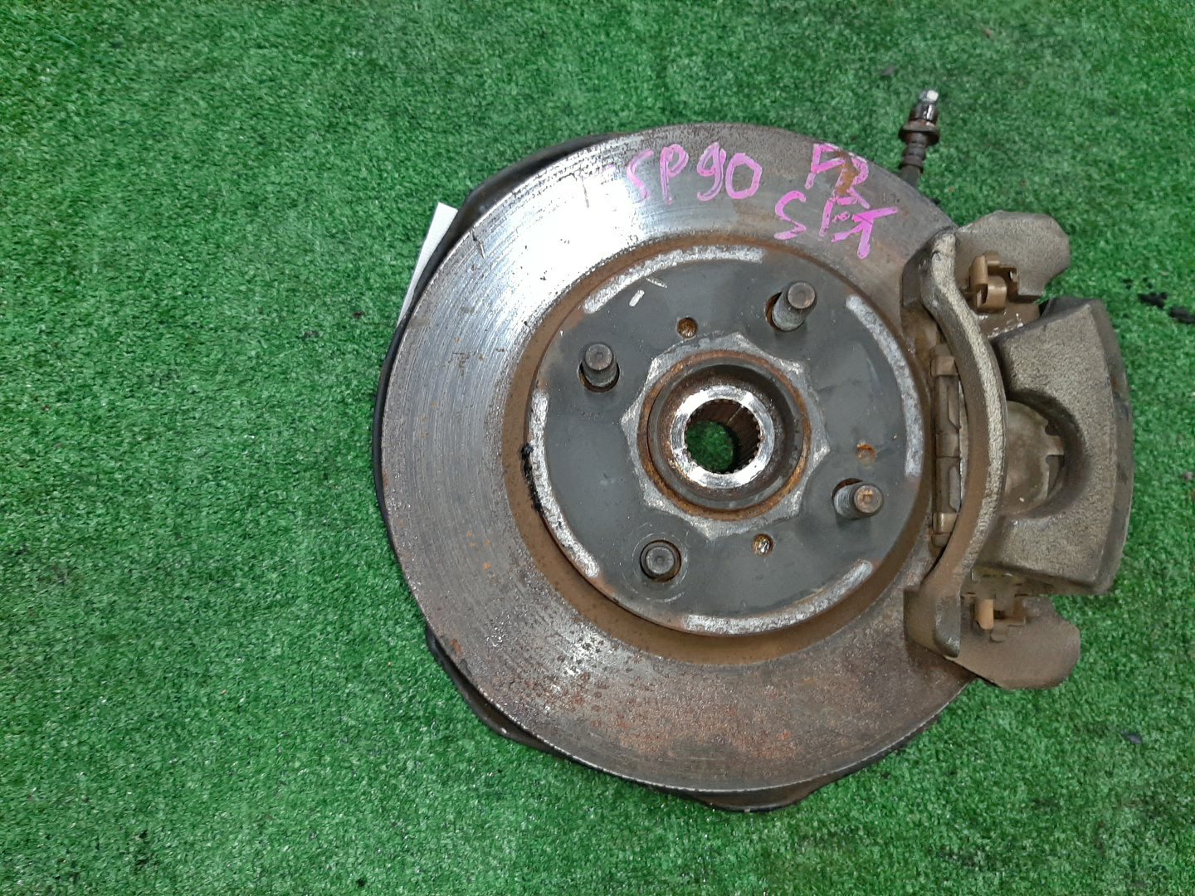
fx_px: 898
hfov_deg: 67.3
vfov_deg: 53.1
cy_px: 448
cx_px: 598
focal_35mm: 26
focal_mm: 3.93
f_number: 1.7
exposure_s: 1/50
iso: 174
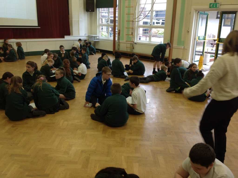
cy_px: 89
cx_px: 119
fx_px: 240
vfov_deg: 40.6
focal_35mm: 35
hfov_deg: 52.7
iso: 50
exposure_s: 1/40
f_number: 2.4
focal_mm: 4.28
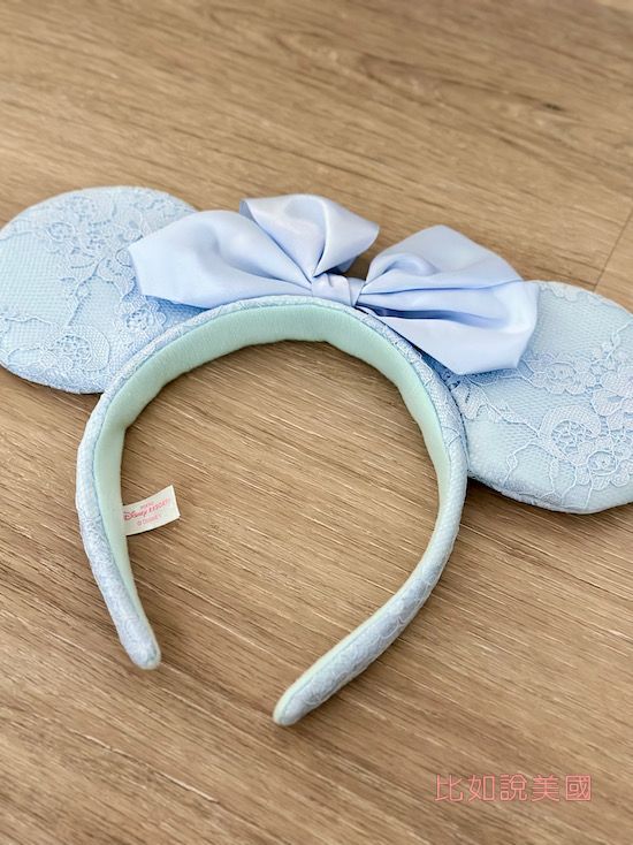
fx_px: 1171
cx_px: 316
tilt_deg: -58.2
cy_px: 422
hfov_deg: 30.2
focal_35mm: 48
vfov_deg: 39.7
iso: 640
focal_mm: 6.86
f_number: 1.78
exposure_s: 1/40
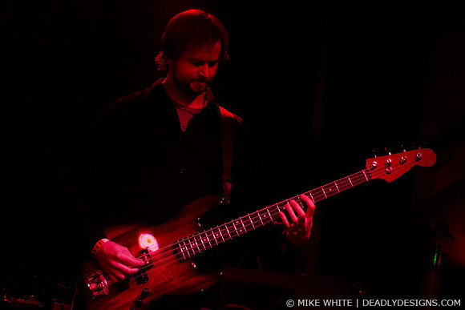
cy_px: 155
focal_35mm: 66
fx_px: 853
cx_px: 232
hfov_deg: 30.5
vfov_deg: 20.6
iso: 2000
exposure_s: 1/50
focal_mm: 44
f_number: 2.8
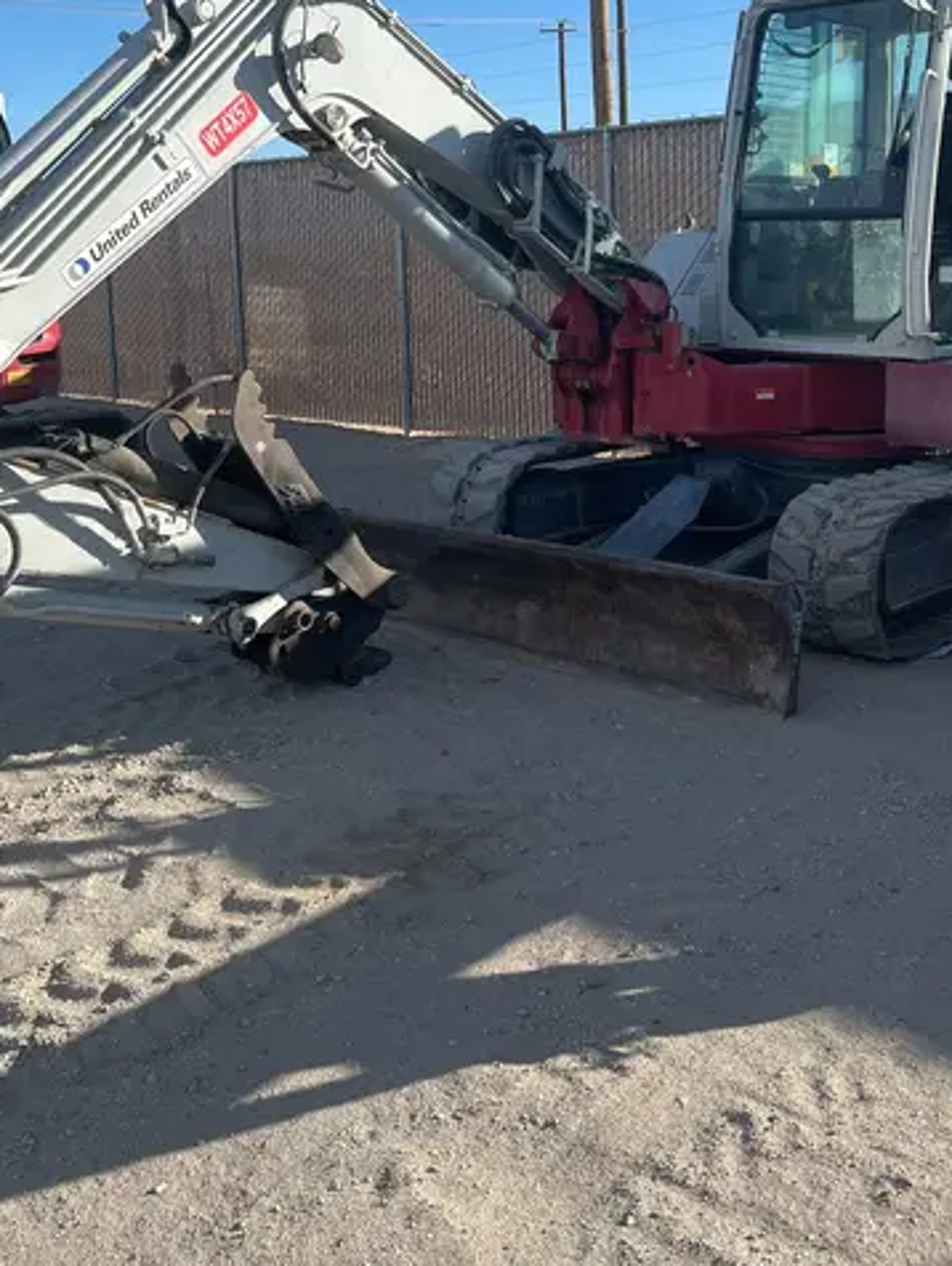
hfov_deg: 36.0
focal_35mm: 40
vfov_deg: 45.8
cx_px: 511
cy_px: 395
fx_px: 1464
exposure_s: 1/2755
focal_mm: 5.1
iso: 50
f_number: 1.6
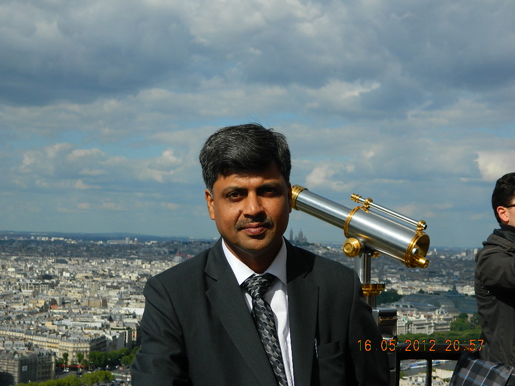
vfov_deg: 21.0
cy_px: 193
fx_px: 1041
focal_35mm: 70
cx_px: 258
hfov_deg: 27.8
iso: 80
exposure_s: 1/200
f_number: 11.4
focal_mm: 12.6
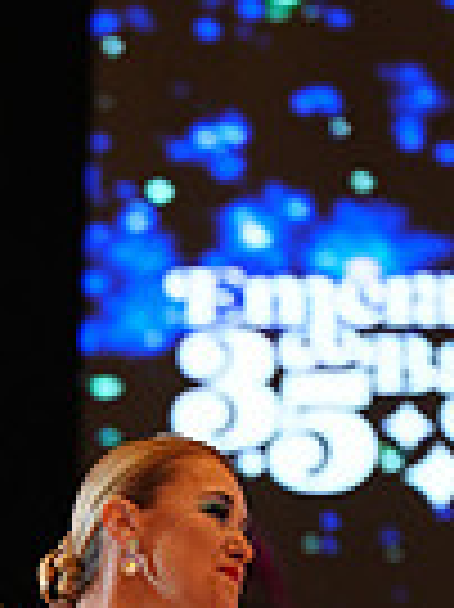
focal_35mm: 825
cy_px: 1261
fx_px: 14450
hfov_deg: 1.8
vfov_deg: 2.4
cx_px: -285
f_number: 3.5
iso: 1250
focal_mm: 200
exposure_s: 1/200
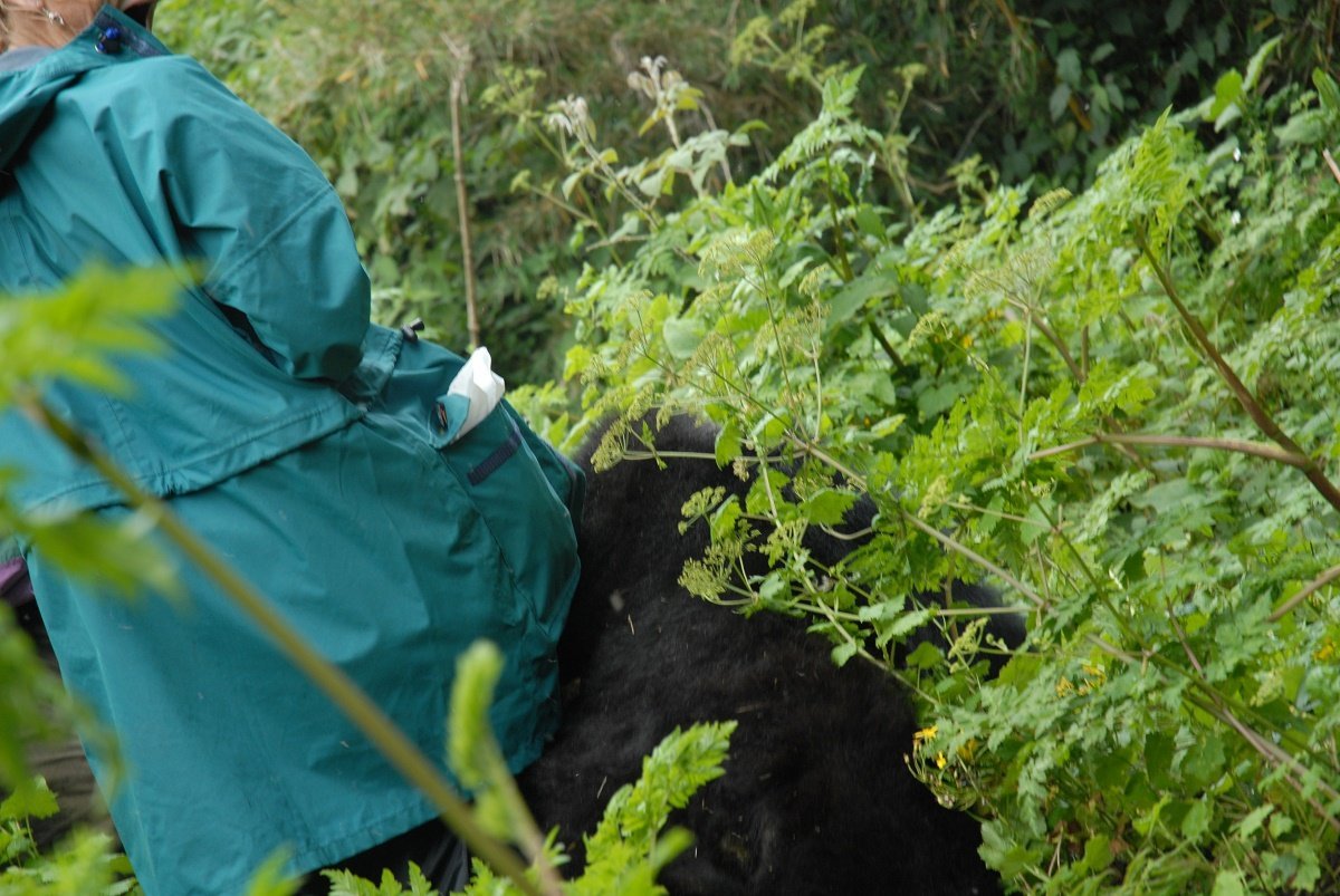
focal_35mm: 98
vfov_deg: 14.1
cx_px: 670
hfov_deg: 20.9
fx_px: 3633
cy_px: 448
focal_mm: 65
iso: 320
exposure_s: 1/100
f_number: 5.6
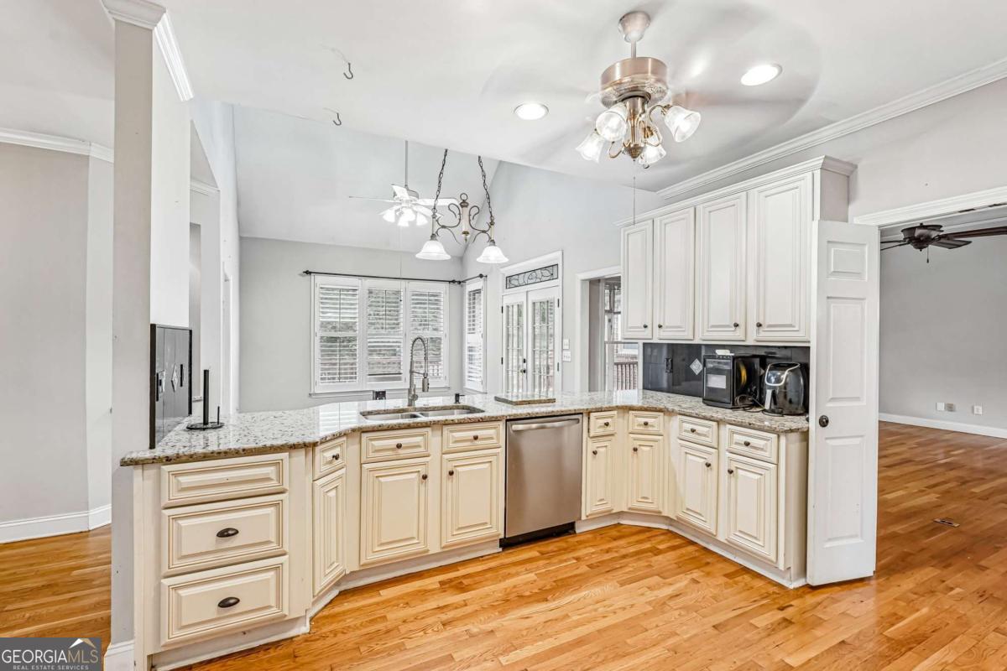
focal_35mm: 16
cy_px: 336
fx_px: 448
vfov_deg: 73.7
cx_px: 504
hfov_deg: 96.7
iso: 800
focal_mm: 16
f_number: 8
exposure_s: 1/15
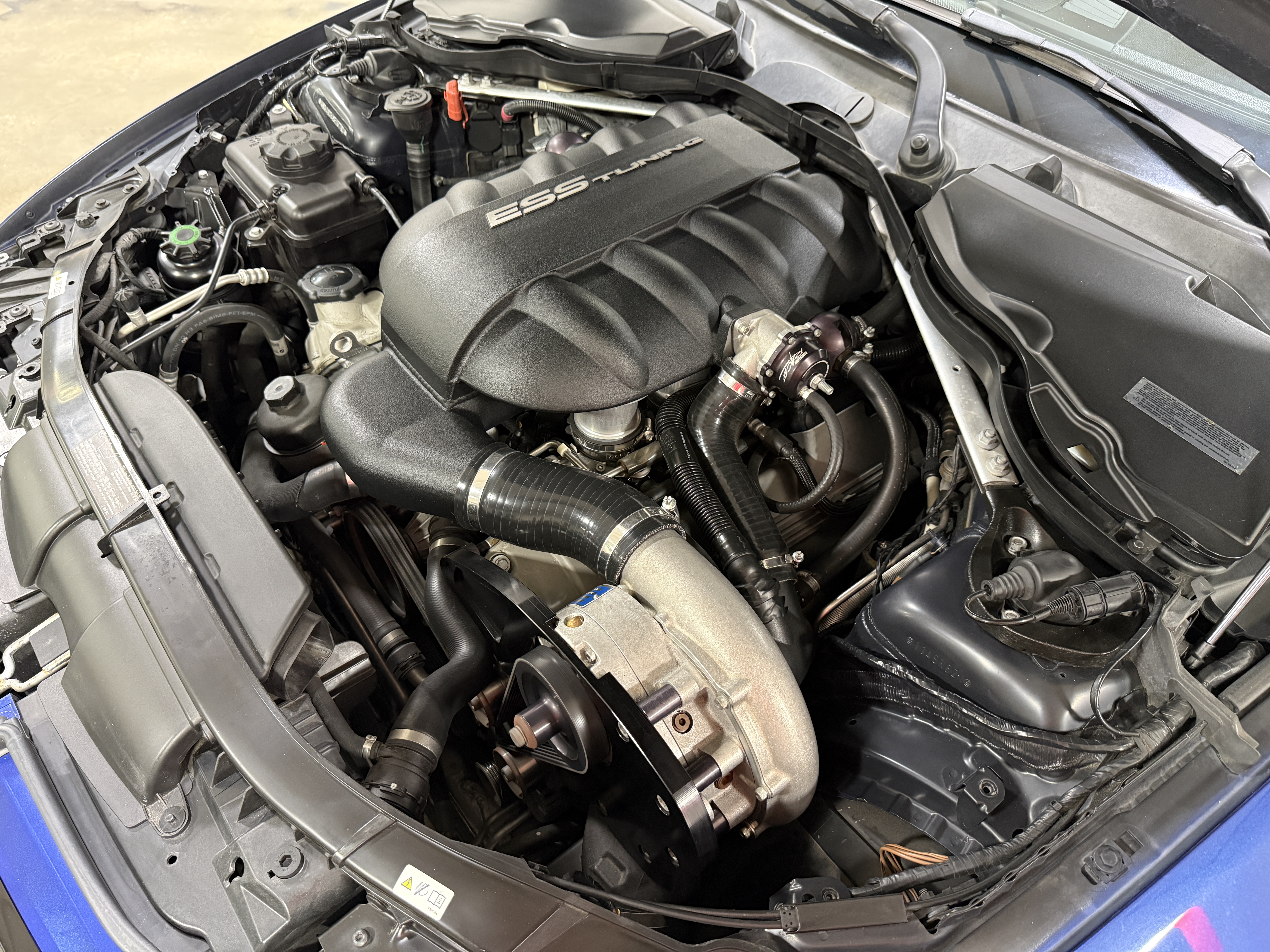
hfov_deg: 71.6
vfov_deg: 56.8
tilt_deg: -48.4
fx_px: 881
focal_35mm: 24
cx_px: 635
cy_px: 476
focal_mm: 6.76
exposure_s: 1/60
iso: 640
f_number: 1.78
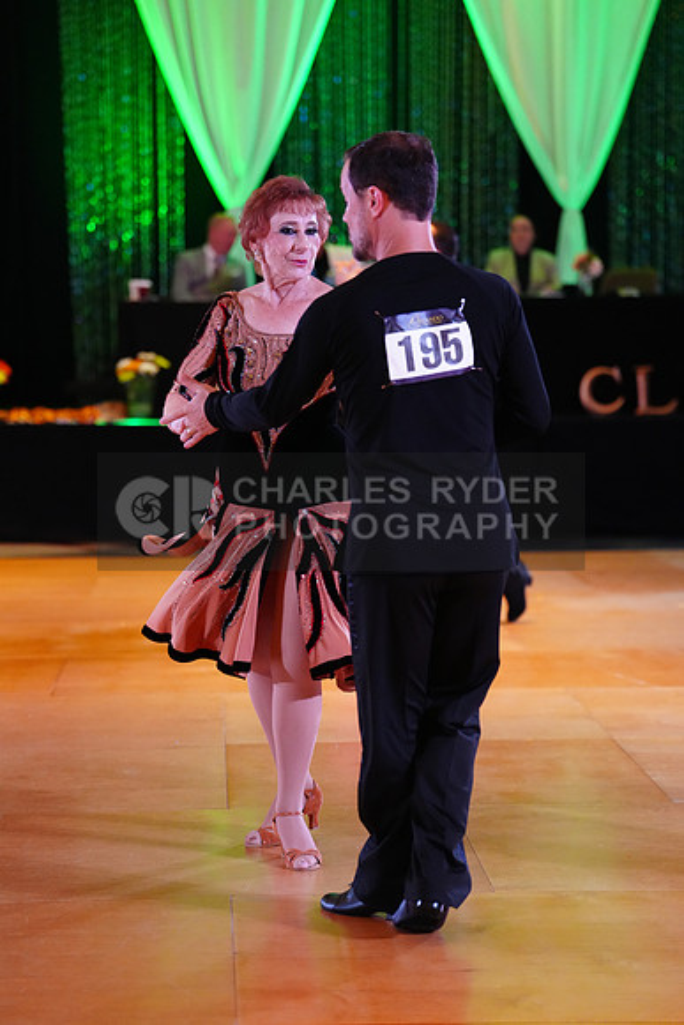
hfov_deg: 13.6
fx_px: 2877
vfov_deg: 20.2
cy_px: 512
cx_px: 342
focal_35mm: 101
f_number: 2.8
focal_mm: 101
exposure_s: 1/400
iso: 5000
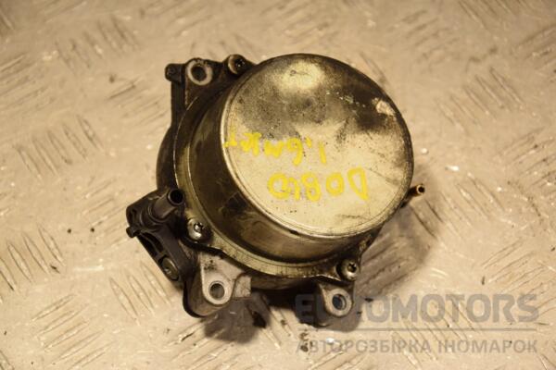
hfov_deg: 20.6
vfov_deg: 13.8
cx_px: 278
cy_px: 185
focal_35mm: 99
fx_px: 1529
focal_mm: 66
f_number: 5.3
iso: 800
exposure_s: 1/320
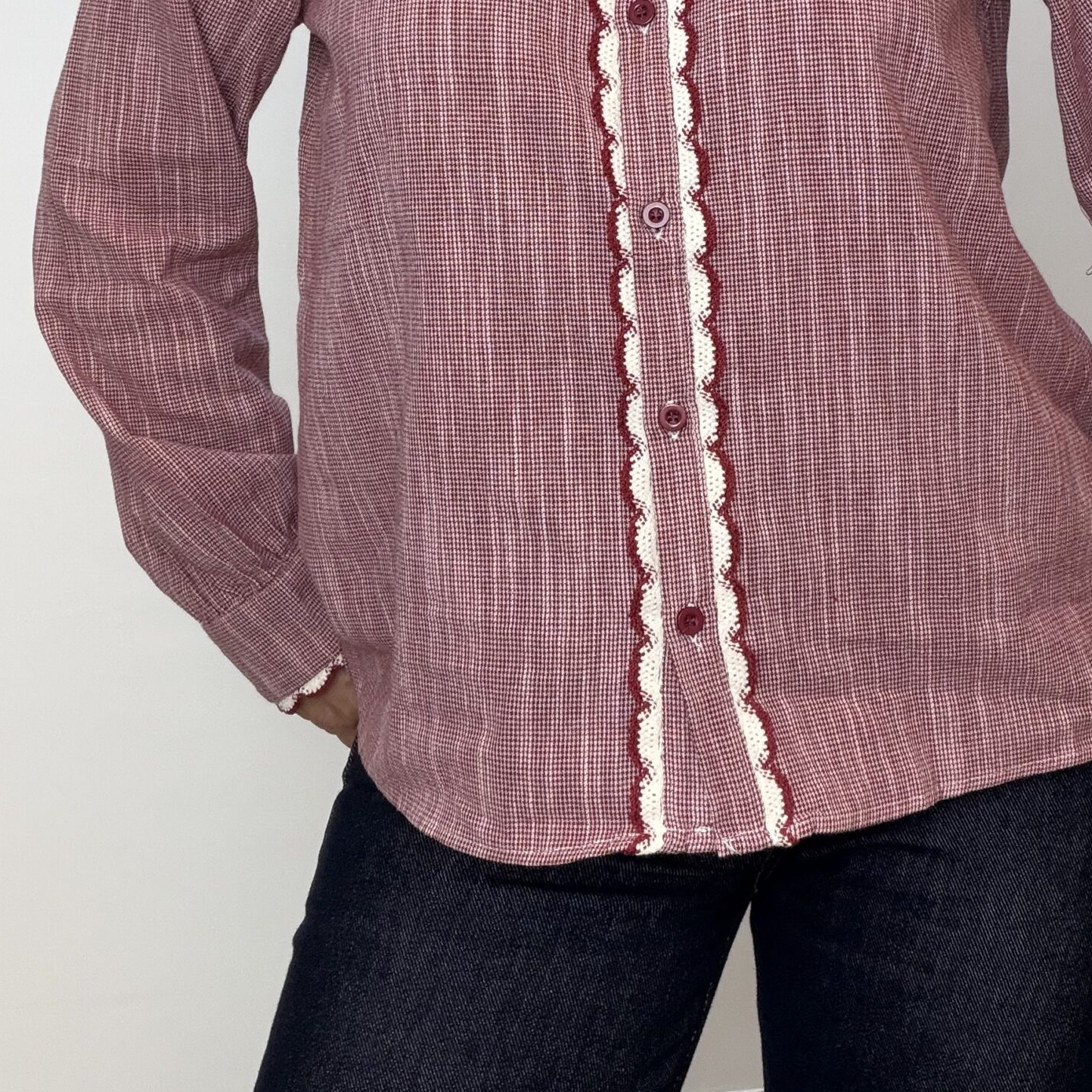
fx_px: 1677
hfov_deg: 35.9
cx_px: 656
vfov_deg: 34.9
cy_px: 213
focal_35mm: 47
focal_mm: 2.71
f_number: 1.9
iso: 80
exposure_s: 1/100
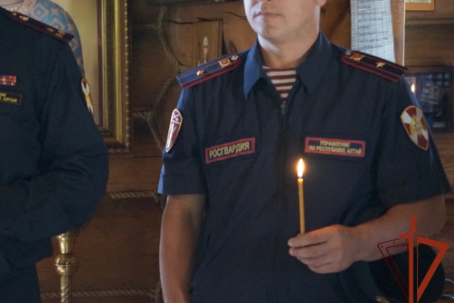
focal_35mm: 112
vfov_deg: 12.2
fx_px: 1413
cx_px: 130
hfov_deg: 18.2
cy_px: 97
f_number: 5.6
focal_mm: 50
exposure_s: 1/30
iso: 3200
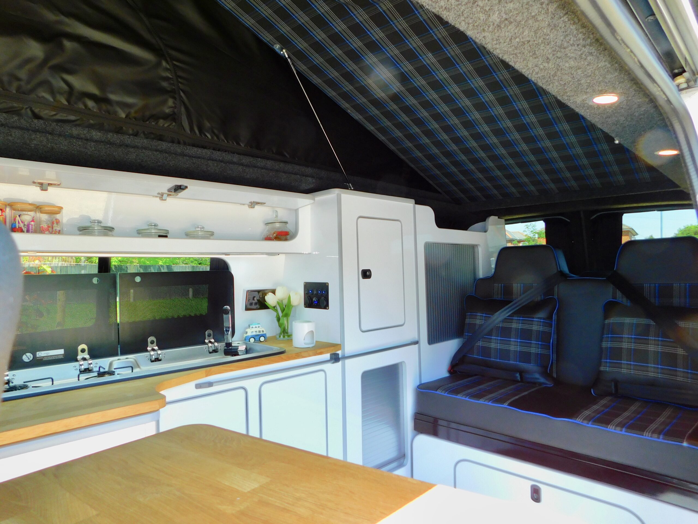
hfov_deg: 73.9
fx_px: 464
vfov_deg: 58.9
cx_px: 349
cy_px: 262
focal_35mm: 23
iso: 125
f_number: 3
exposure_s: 1/100
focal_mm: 4
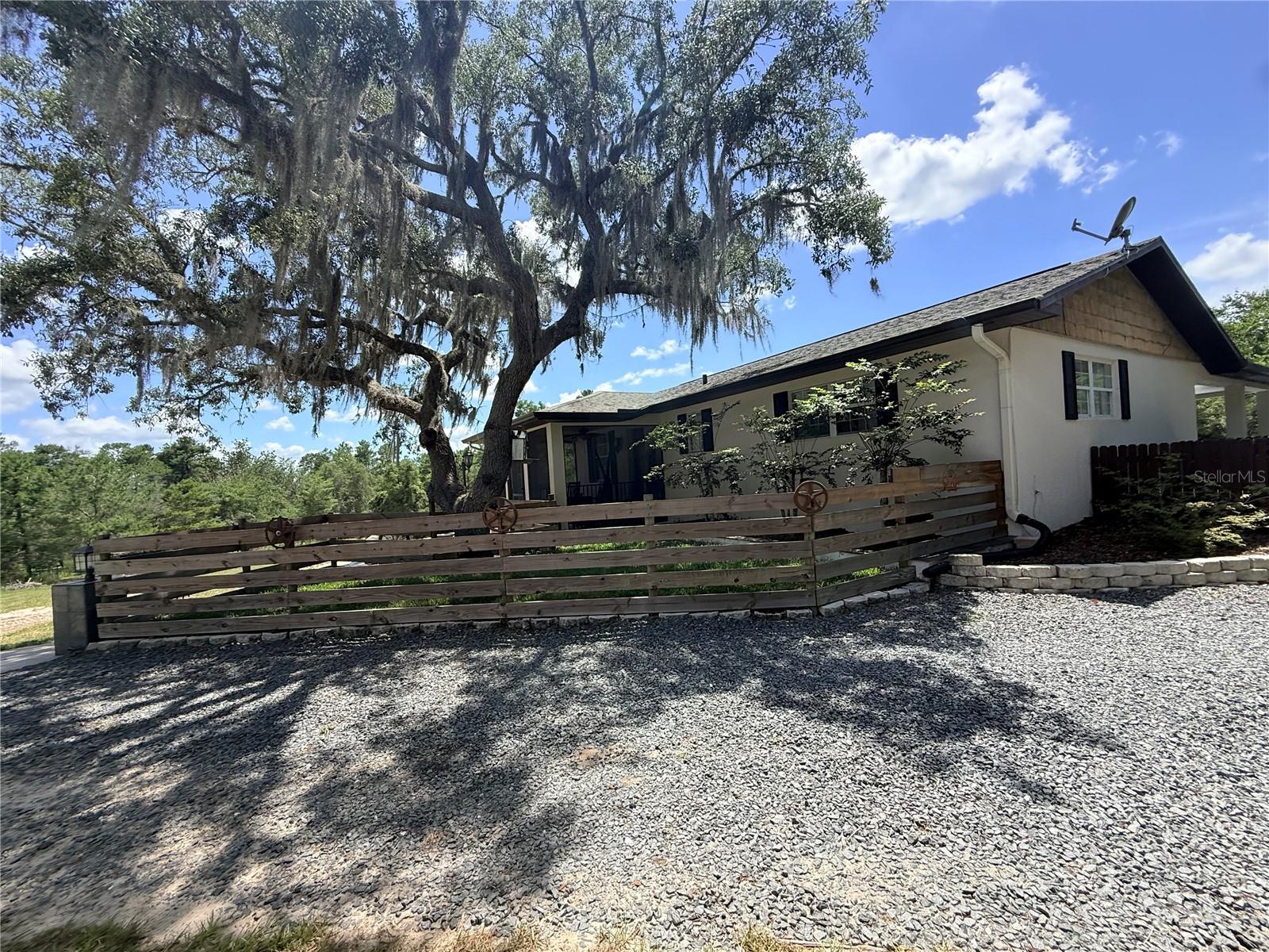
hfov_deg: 102.1
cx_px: 634
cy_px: 476
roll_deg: +2.7
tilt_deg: +0.6
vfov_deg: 85.7
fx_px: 513
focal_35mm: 14
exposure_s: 1/1259
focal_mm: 2.22
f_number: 2.2
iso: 64
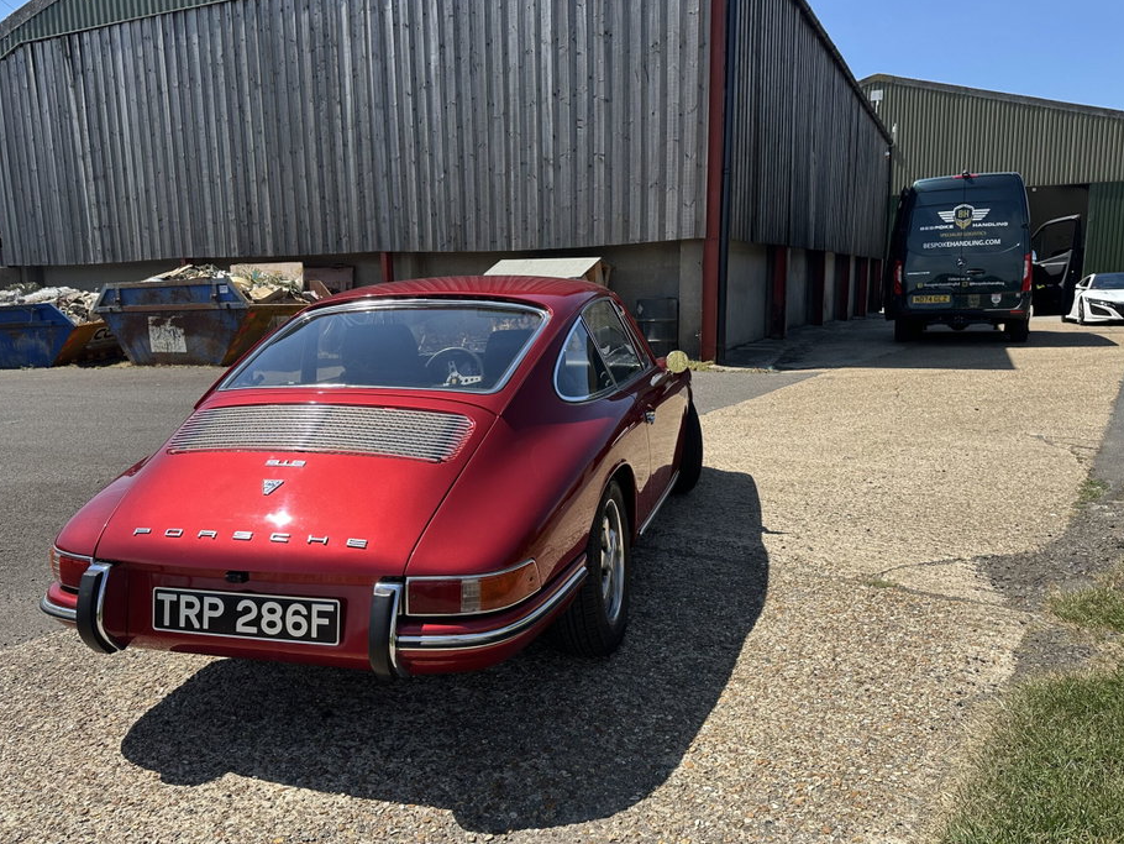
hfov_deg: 65.3
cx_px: 536
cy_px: 439
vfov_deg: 51.4
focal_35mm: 27
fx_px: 877
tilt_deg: -9.1
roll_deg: +0.8
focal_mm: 6.86
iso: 80
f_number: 1.78
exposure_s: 1/3717
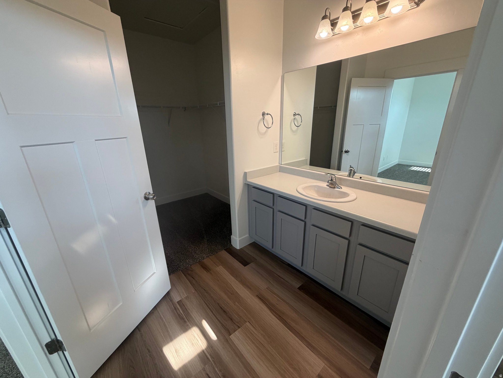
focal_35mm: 14
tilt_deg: -17.0
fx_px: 203
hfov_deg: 102.1
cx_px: 252
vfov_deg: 85.7
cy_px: 189
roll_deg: +1.6
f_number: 2.2
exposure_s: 1/120
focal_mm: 2.22
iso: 200
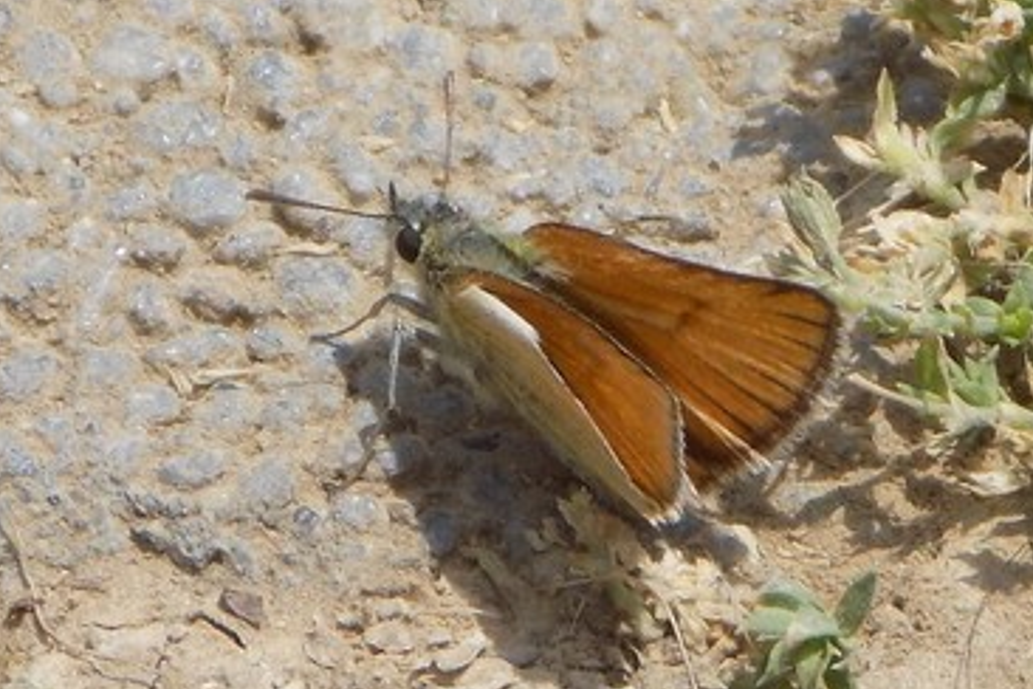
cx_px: 1125
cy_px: 610
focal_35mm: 569
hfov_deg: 3.6
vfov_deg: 2.4
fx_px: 16326
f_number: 5.6
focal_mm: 41.8
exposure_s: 1/500
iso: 80
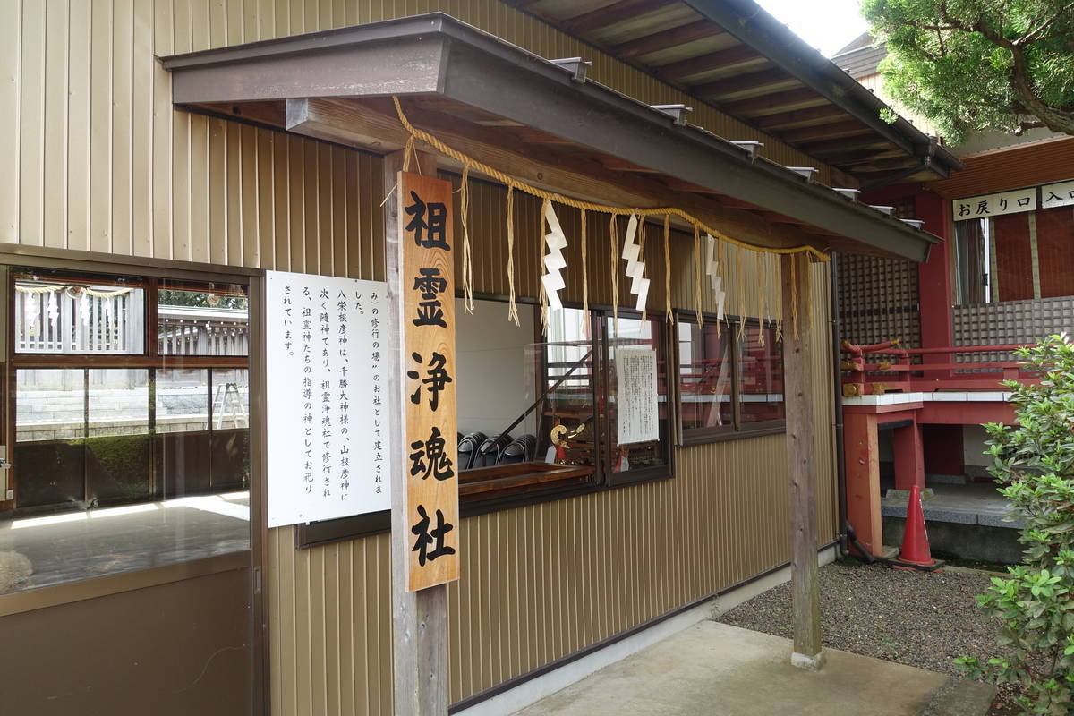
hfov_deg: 73.7
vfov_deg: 53.1
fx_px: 716
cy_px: 358
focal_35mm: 24
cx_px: 537
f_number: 4
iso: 125
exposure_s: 1/100
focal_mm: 8.85
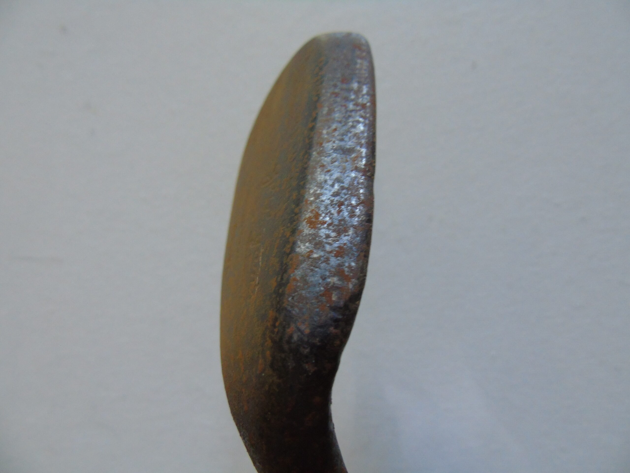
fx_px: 455
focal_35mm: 25
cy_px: 236
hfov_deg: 69.4
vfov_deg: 54.9
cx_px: 315
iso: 400
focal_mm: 4.4
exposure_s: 1/25
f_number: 3.4
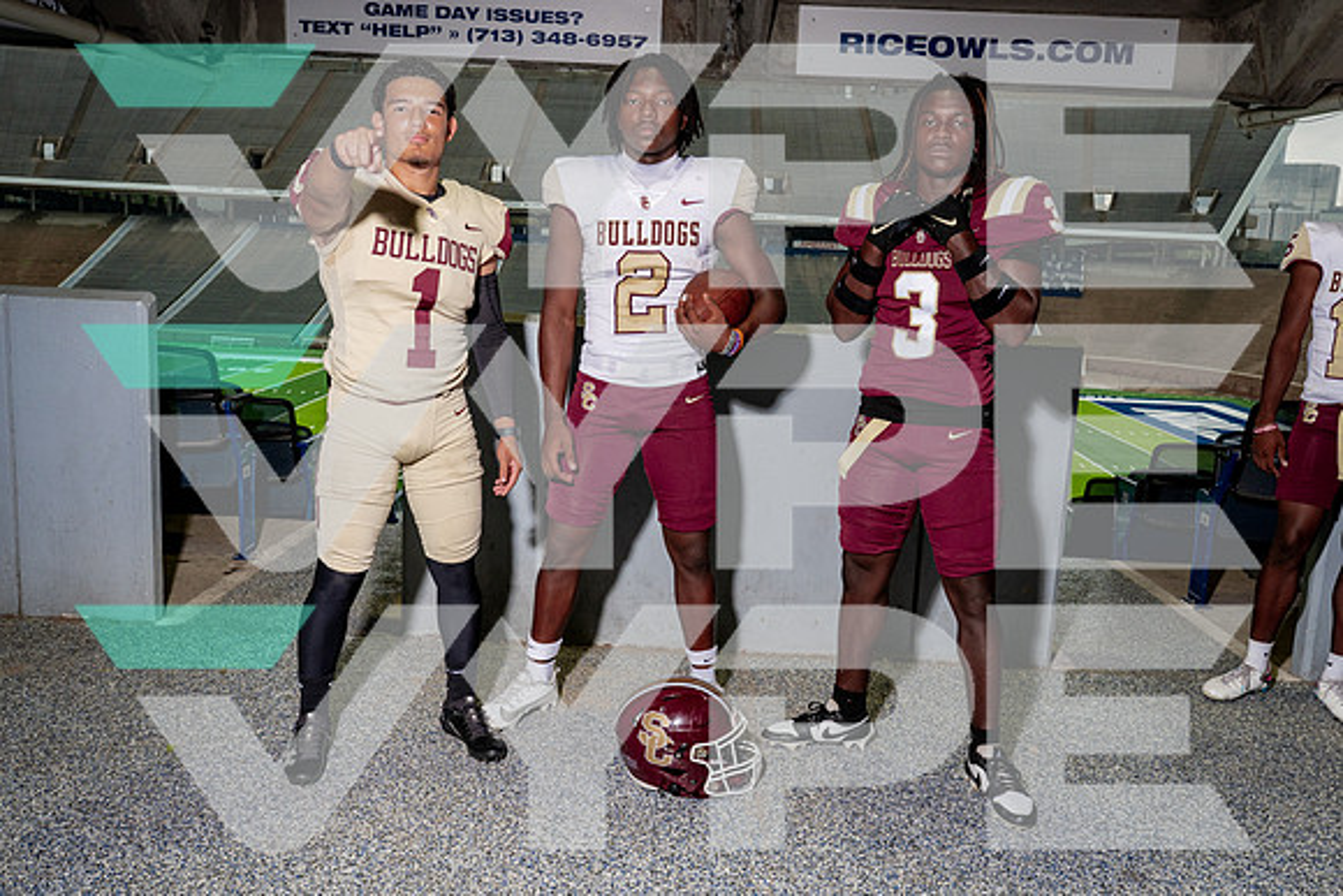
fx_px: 1231
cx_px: 672
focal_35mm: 33
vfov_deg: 40.0
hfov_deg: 57.2
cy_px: 448
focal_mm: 31
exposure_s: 1/250
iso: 640
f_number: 6.3
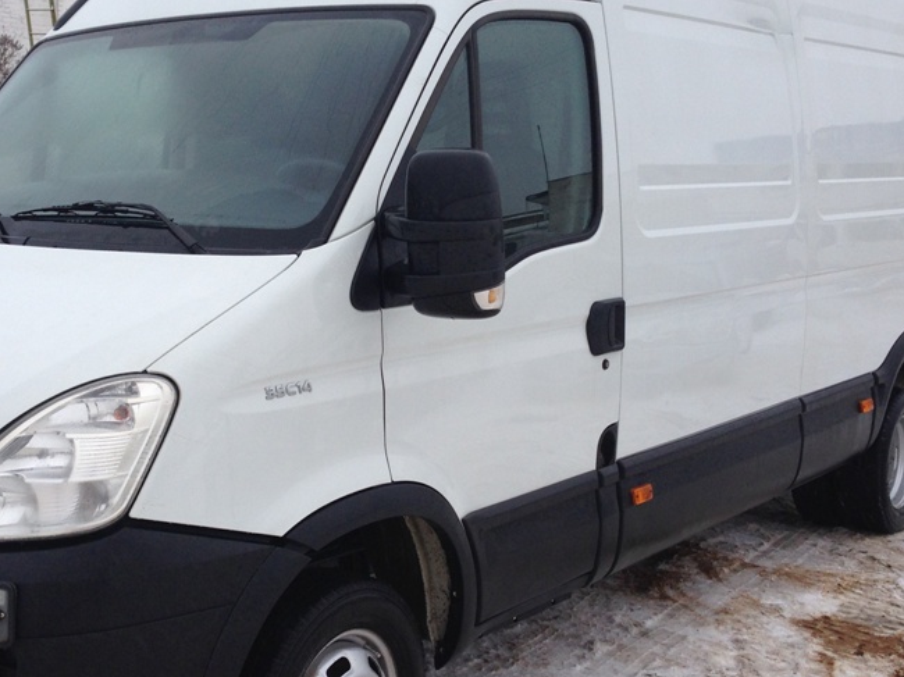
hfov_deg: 36.6
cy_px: 331
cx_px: 334
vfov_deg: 28.0
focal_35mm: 52
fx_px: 1357
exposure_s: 1/156
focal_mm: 4.12
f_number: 2.4
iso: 50
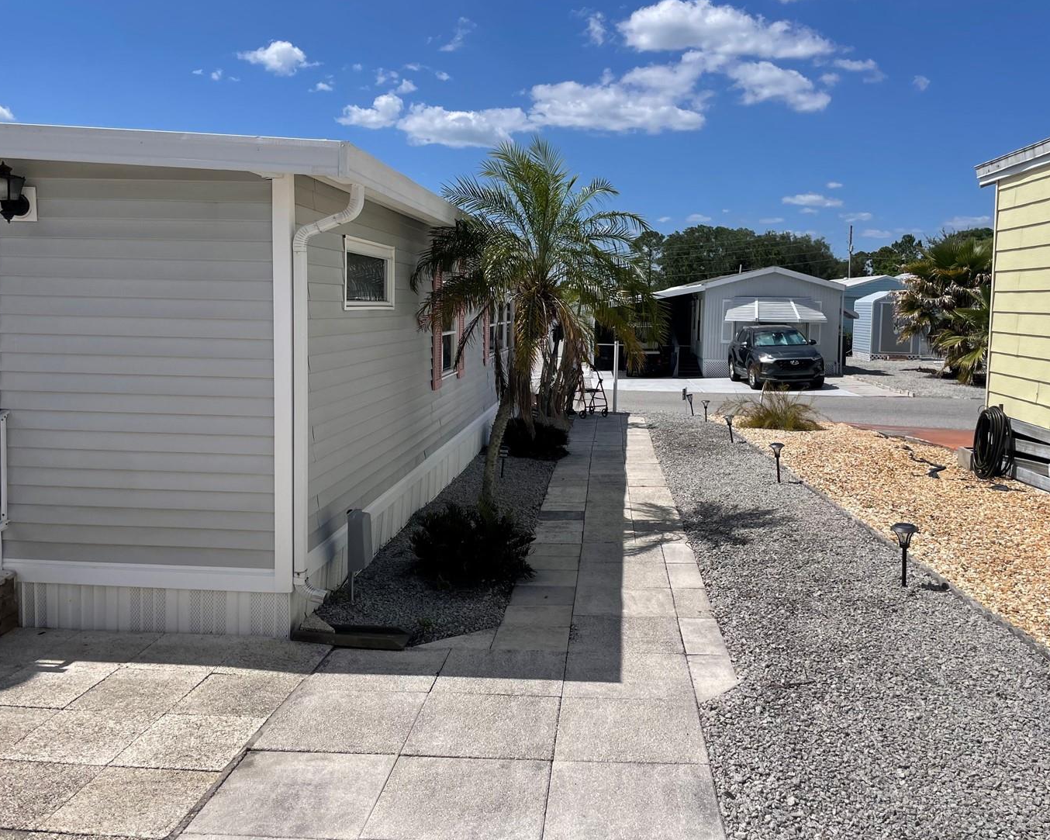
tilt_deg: -2.8
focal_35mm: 30
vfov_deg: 48.5
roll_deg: -1.6
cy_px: 389
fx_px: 932
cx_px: 548
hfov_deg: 58.8
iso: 32
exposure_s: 1/6897
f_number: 1.6
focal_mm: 4.2
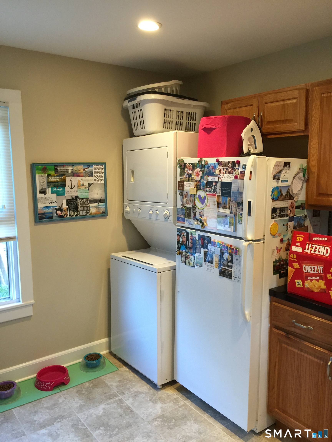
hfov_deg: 48.2
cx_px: 166
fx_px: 371
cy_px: 221
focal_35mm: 29
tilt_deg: -8.2
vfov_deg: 61.7
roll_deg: +0.4
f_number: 2.2
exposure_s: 1/15
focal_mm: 4.15
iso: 64
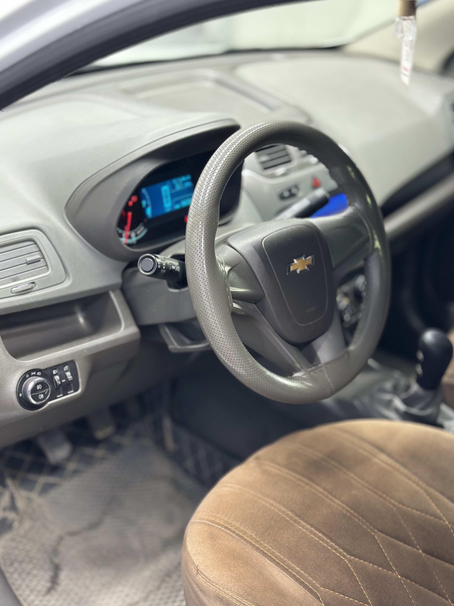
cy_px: 316
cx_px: 234
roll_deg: -2.0
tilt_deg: -25.2
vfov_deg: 36.8
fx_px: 909
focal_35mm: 52
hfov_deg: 28.0
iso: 200
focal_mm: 6.86
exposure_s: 1/50
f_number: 1.78
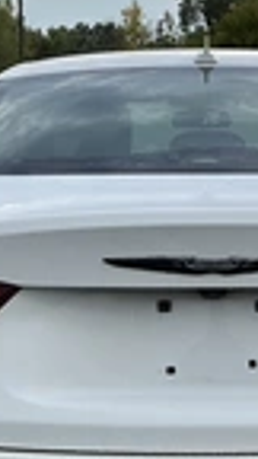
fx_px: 1034
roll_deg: -0.7
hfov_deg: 14.1
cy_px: 303
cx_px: 207
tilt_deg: -5.0
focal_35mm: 85
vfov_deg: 24.9
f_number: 1.8
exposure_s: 1/465
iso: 25
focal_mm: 3
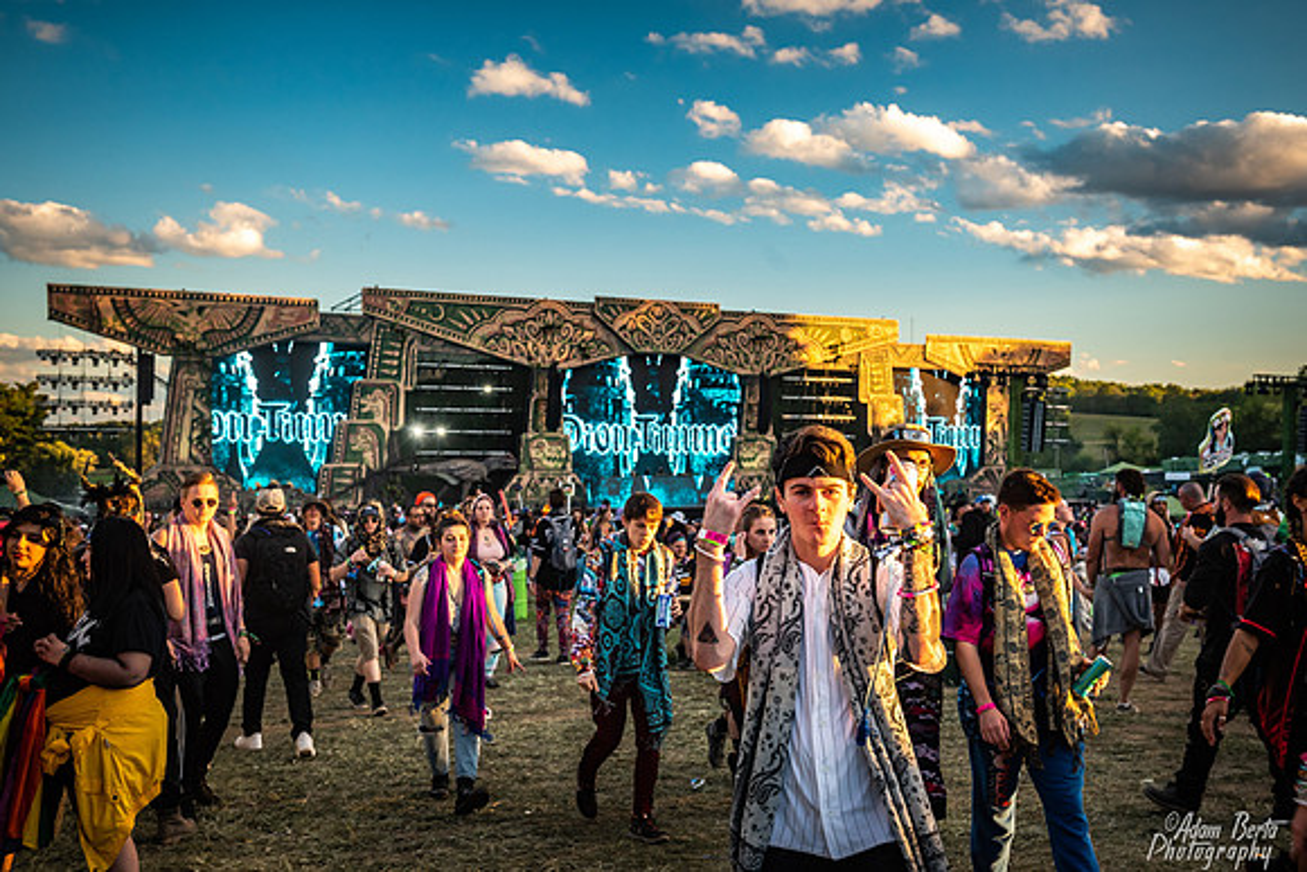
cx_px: 654
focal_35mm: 42
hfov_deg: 46.3
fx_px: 1530
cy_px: 436
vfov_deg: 31.8
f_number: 5.6
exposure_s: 1/160
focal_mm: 40
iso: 900
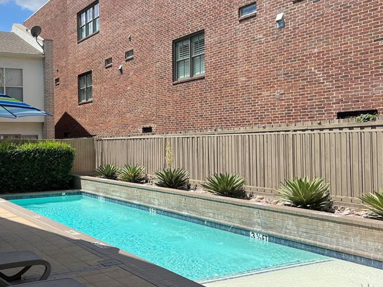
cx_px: 112
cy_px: 135
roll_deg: +1.5
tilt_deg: +0.3
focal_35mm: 42
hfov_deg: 43.8
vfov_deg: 34.3
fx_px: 465
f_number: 1.5
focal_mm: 5.7
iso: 50
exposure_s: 1/4115
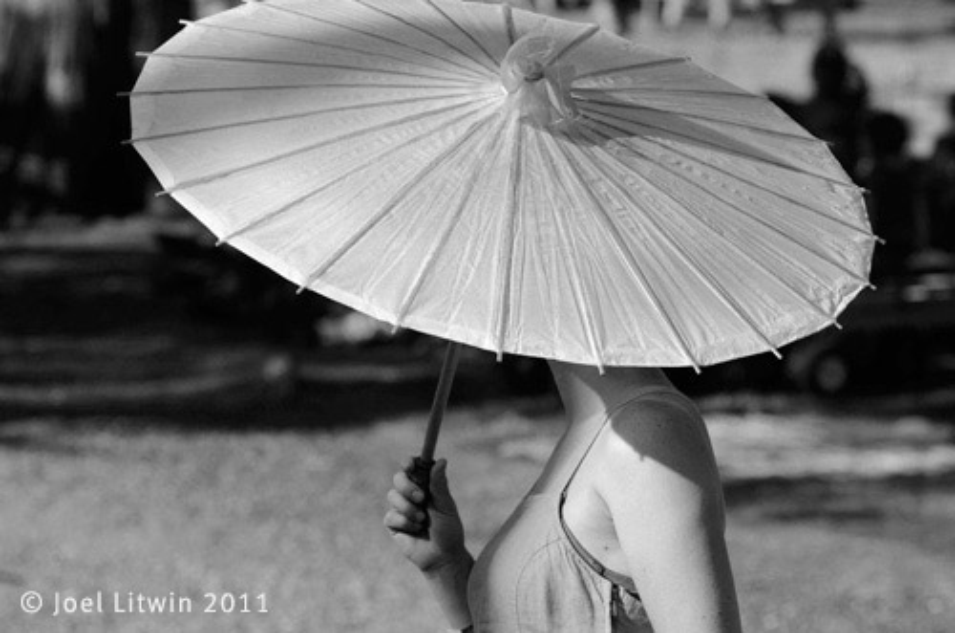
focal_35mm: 255
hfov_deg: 8.1
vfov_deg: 5.4
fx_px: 6750
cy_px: 316
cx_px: 478
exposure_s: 1/1600
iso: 800
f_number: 8
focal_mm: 170
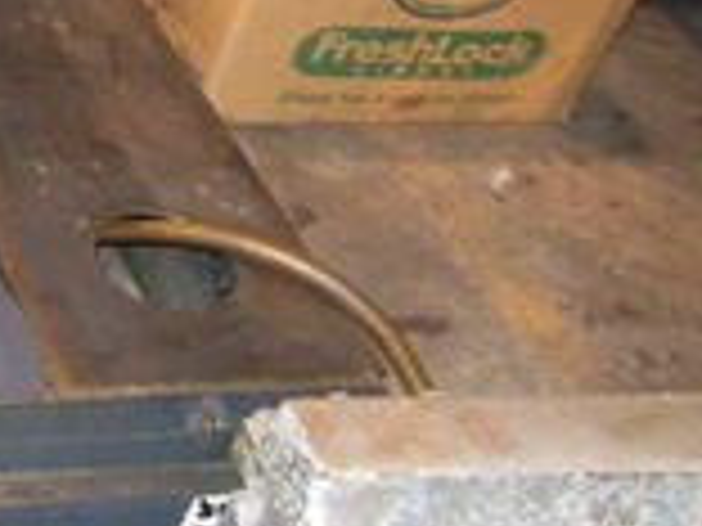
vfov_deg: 18.0
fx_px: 1622
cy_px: 2
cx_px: -400
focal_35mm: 80
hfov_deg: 20.3
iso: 800
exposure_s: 1/25
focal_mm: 4.5
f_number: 3.5
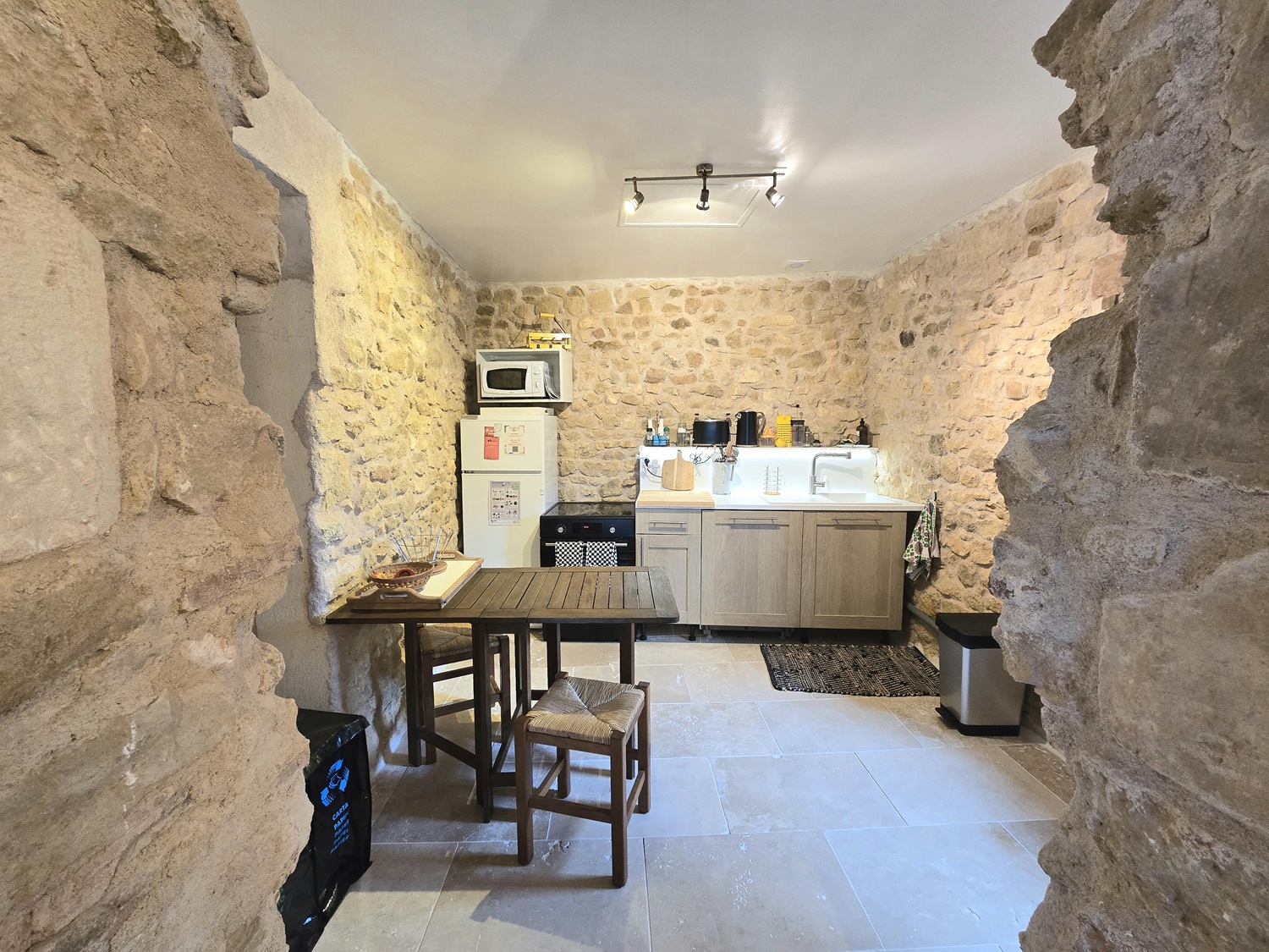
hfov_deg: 106.2
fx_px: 477
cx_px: 634
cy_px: 476
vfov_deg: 89.9
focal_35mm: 13
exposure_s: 1/50
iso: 320
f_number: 2.2
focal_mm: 2.2
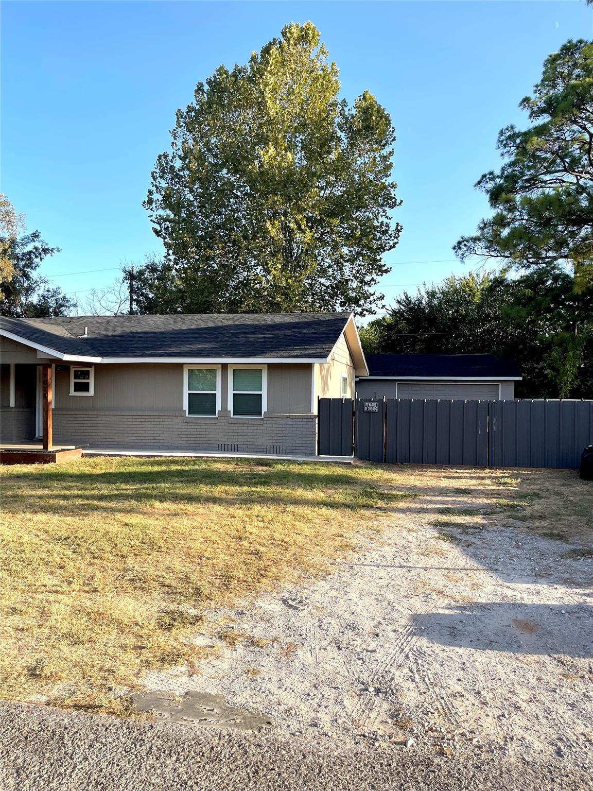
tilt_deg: -1.7
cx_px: 296
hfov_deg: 54.9
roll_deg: -0.2
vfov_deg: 69.4
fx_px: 571
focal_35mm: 25
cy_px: 396
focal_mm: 5.1
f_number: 1.6
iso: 32
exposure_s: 1/1119
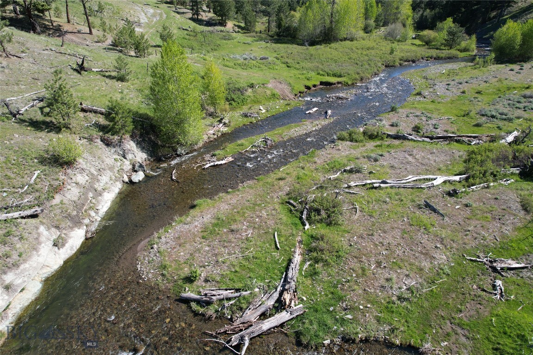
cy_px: 178
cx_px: 266
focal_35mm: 22
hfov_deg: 78.6
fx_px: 326
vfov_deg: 57.2
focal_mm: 8.38
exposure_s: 1/1000
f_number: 2.8
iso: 100
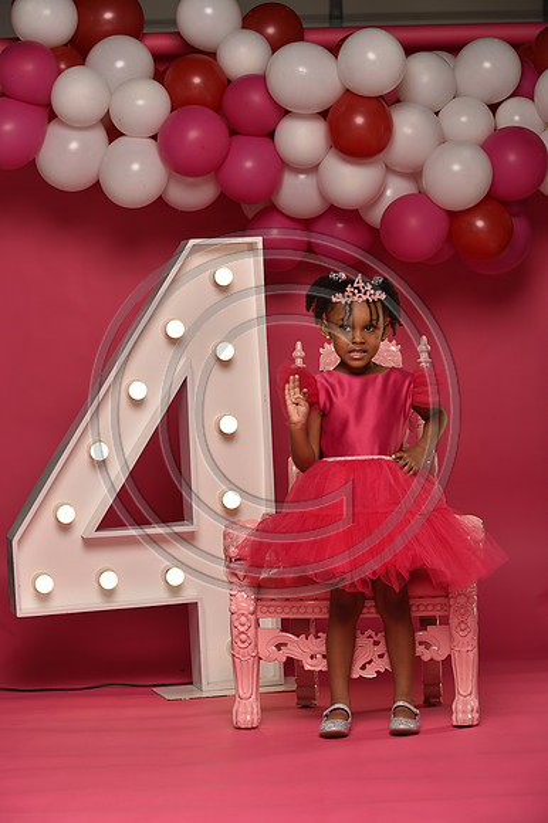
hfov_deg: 16.6
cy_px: 412
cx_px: 274
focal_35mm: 82
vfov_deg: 24.8
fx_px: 1874
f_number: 5.6
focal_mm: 82
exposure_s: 1/160
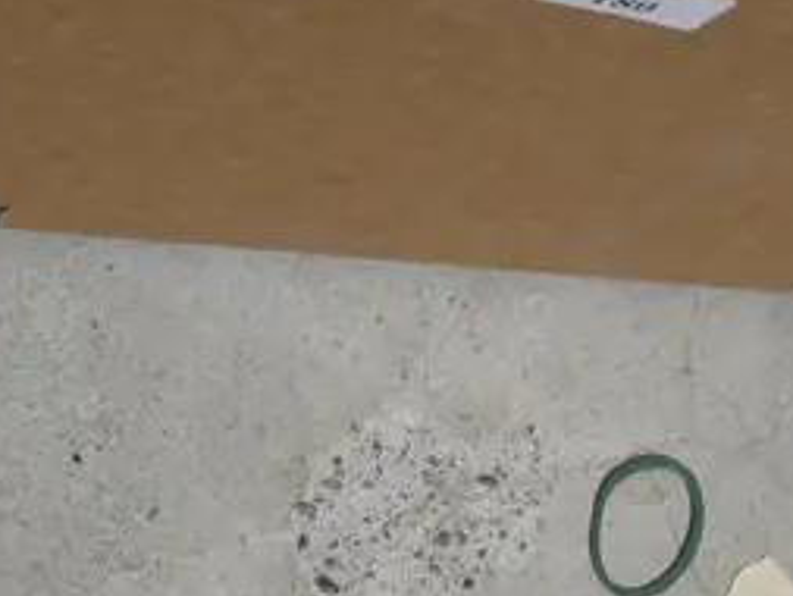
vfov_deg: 8.0
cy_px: -574
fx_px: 4080
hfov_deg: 11.1
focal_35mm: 178
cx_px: 489
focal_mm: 22
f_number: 4.7
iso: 400
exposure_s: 1/60
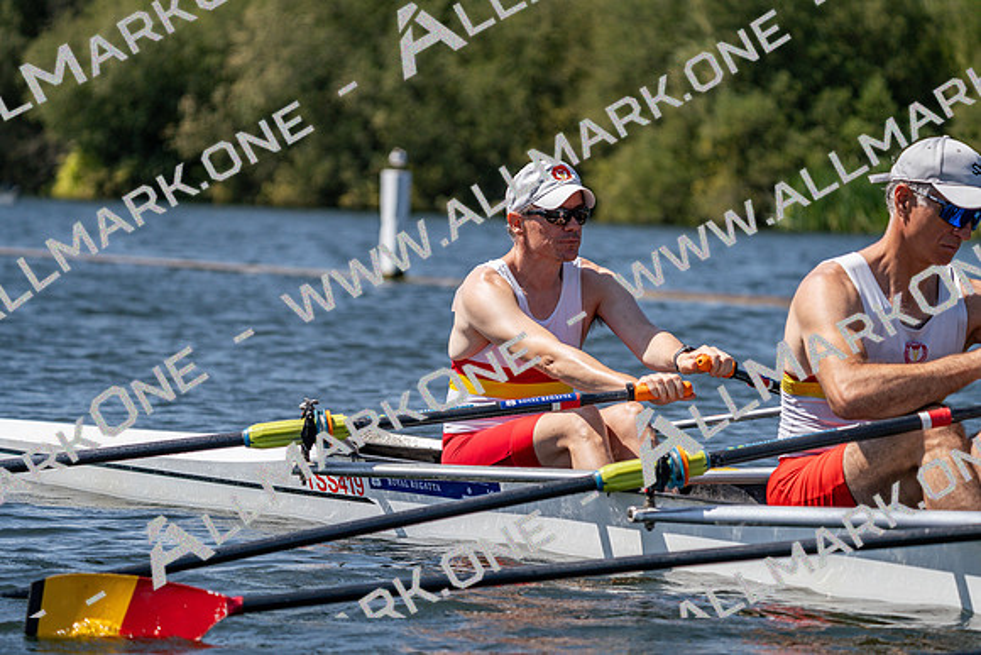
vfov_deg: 6.9
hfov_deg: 10.3
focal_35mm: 200
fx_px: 5451
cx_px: 490
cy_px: 328
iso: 200
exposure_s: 1/2000
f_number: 5.6
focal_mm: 200
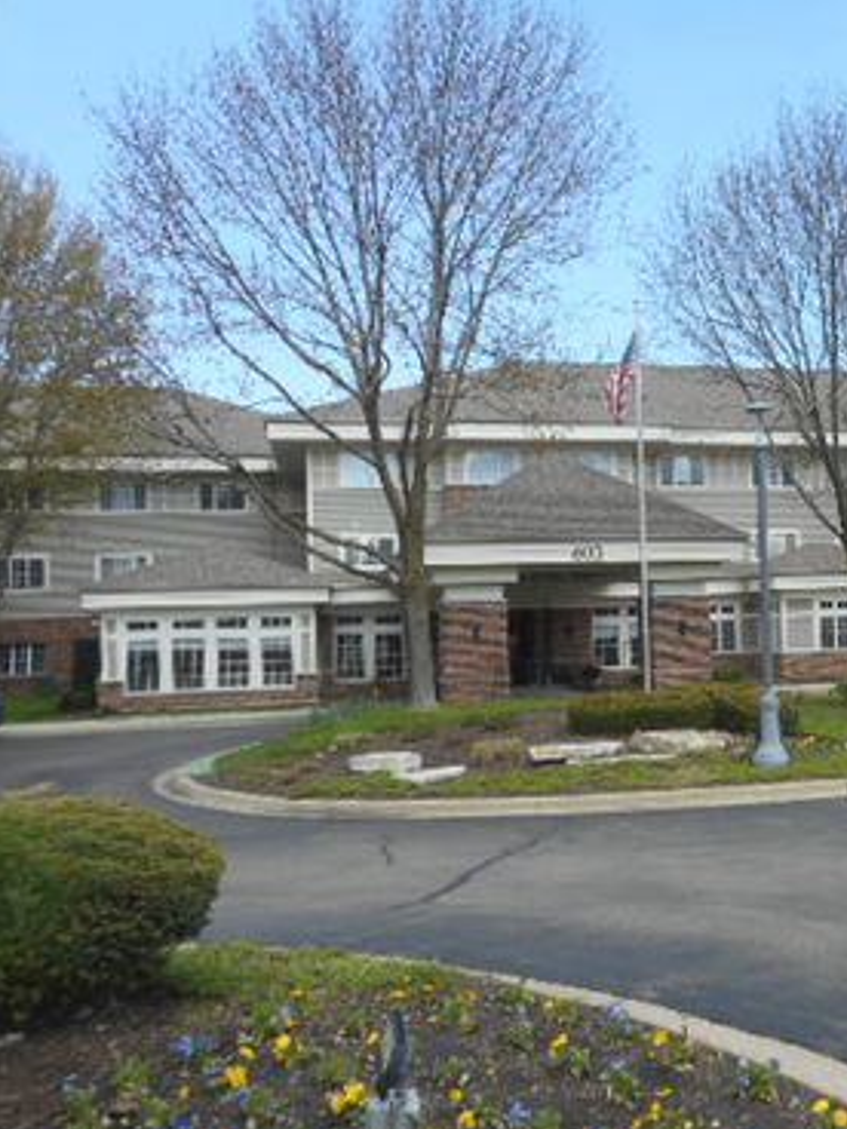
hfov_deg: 40.3
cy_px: 572
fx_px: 1109
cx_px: 663
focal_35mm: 34
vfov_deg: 54.0
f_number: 3.7
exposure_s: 1/320
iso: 80
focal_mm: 4.5
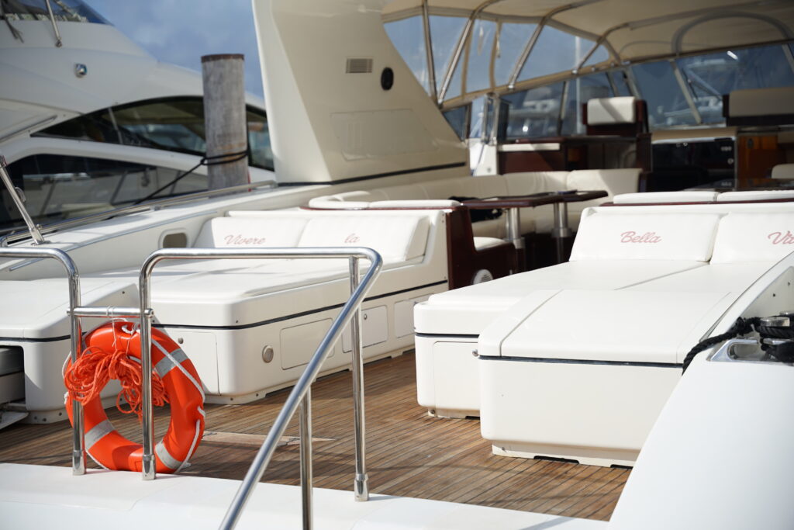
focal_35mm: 70
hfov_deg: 28.8
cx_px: 397
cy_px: 265
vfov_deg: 19.5
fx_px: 1544
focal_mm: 70
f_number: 2.8
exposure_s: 1/2500
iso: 100
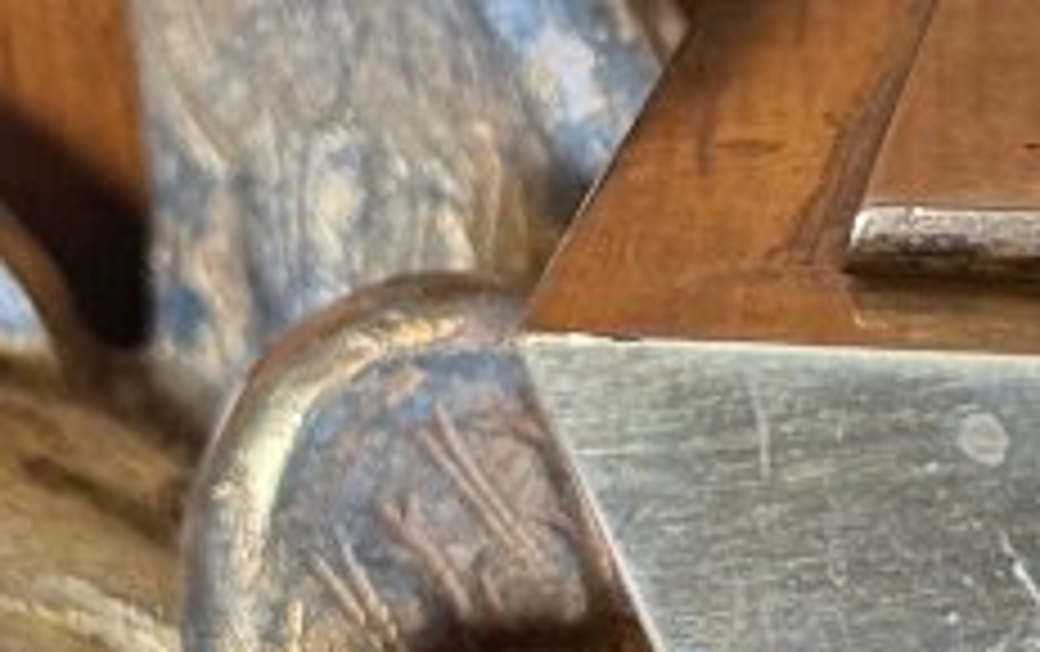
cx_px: 1328
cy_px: 585
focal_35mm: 264
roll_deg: +1.0
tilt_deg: -38.9
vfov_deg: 5.0
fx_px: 7492
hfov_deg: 7.9
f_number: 1.78
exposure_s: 1/60
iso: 100
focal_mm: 6.76
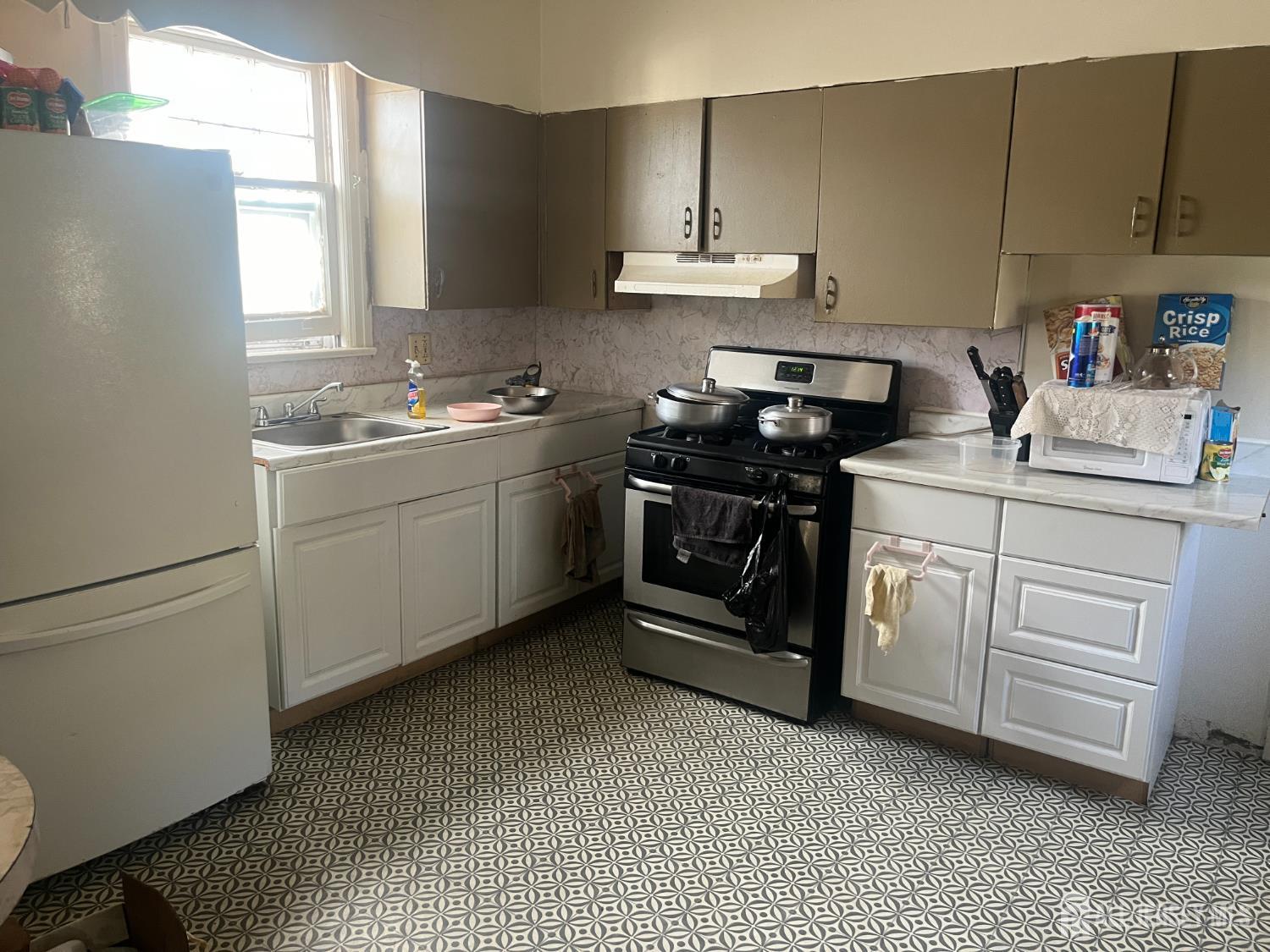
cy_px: 476
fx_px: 954
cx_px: 635
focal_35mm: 26
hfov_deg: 67.3
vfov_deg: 53.1
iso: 200
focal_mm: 5.1
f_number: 1.6
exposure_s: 1/60
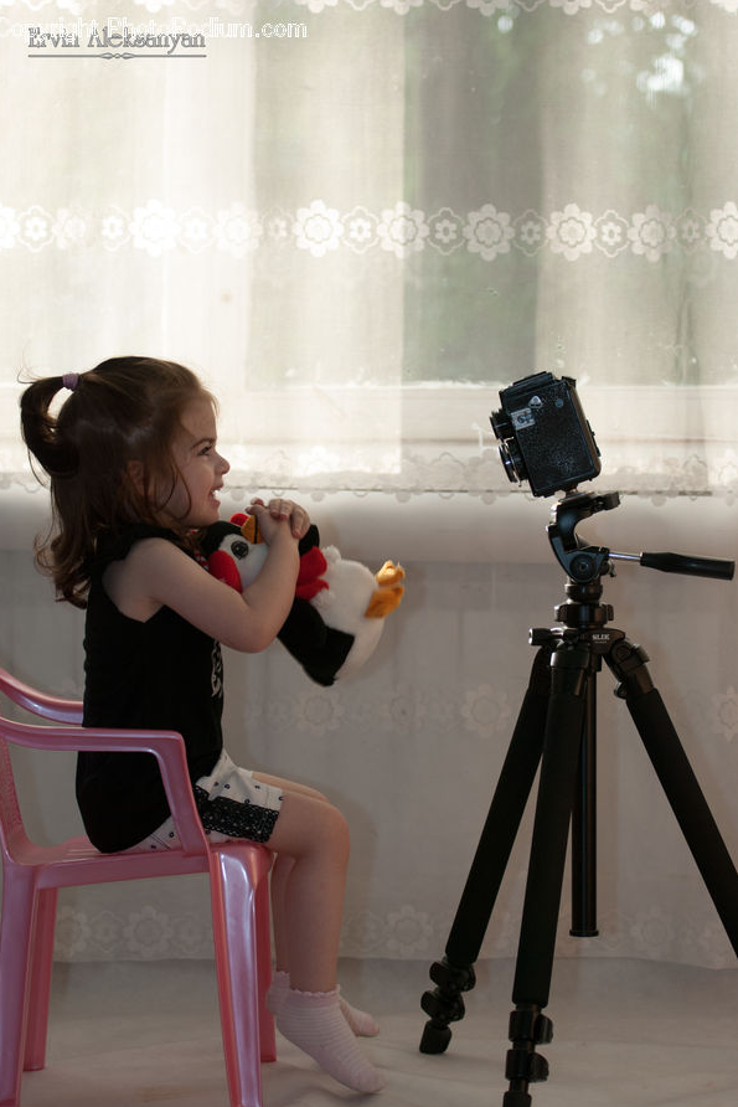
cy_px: 557
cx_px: 366
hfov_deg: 12.9
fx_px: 3258
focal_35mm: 106
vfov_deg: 19.3
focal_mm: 70
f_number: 2.8
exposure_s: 1/125
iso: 200
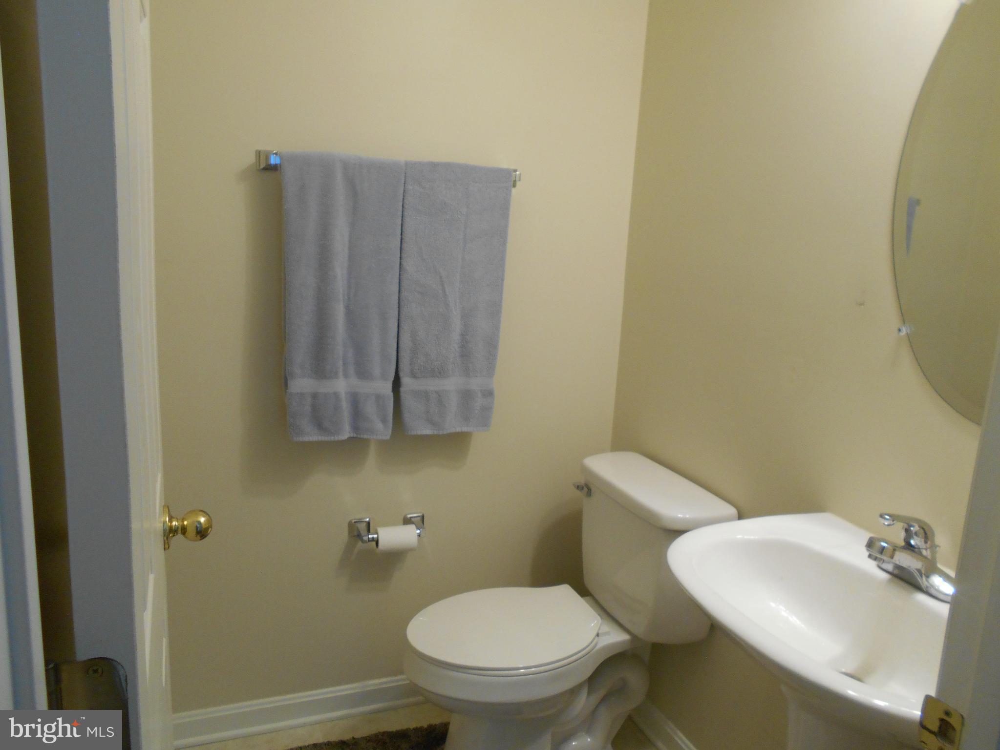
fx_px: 751
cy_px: 375
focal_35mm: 26
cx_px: 500
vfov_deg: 53.1
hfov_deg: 67.3
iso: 250
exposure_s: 1/30
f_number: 3.2
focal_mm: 4.6
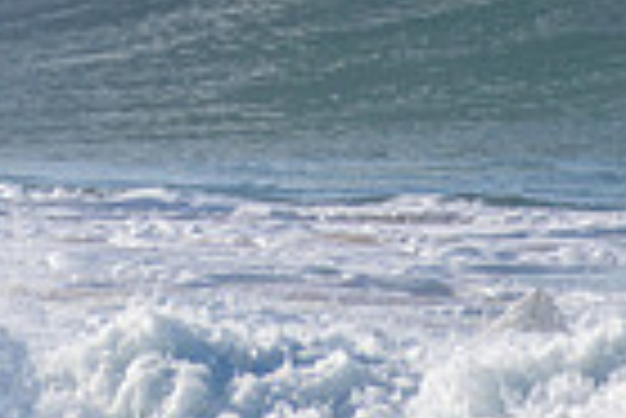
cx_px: -45
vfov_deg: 0.4
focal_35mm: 3121
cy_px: -258
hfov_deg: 0.7
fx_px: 54327
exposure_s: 1/2000
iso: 320
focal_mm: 500
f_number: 5.6
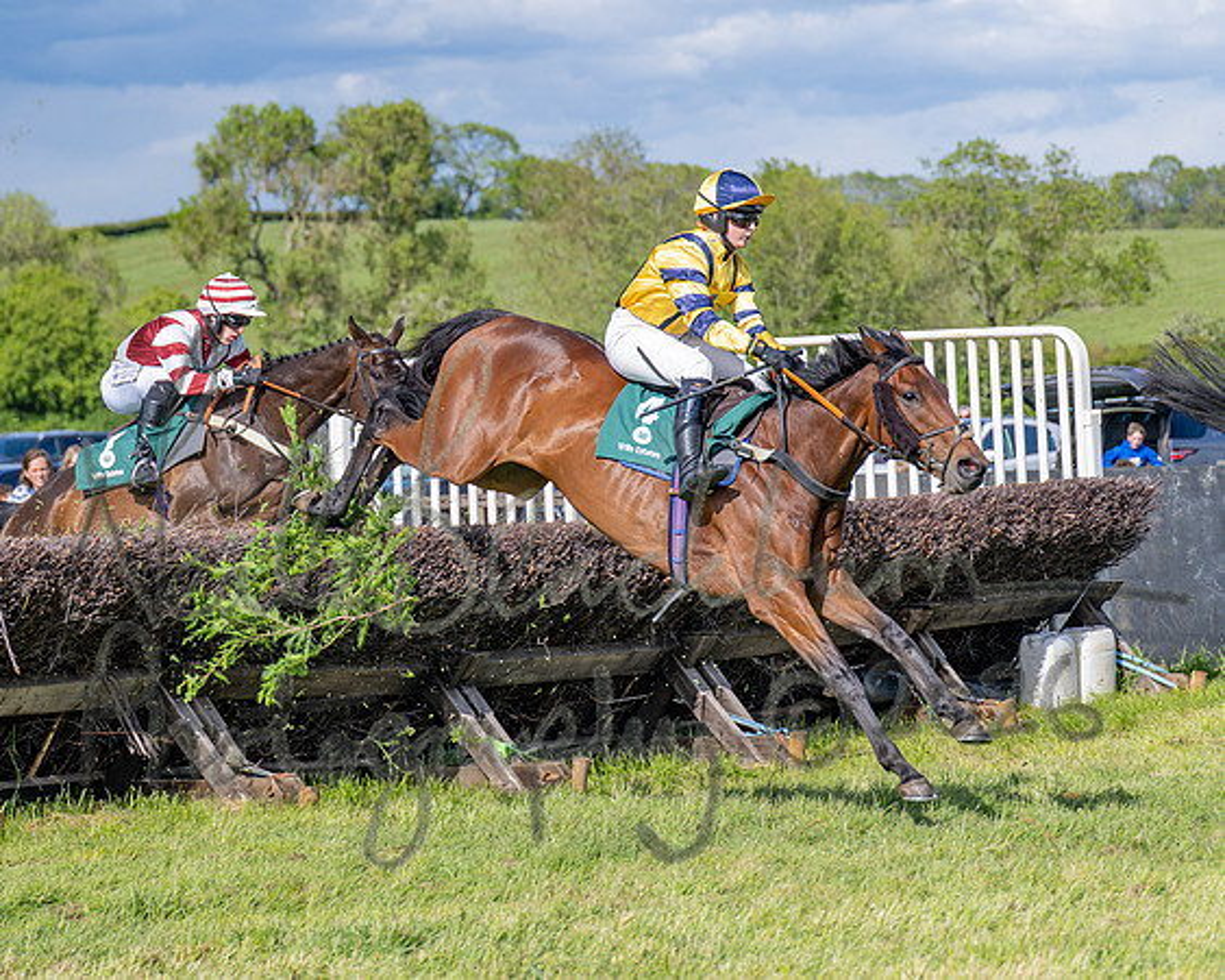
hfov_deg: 12.8
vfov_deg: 10.3
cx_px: 572
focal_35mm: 150
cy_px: 427
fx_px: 5439
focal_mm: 70
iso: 80
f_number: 2.8
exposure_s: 1/1600
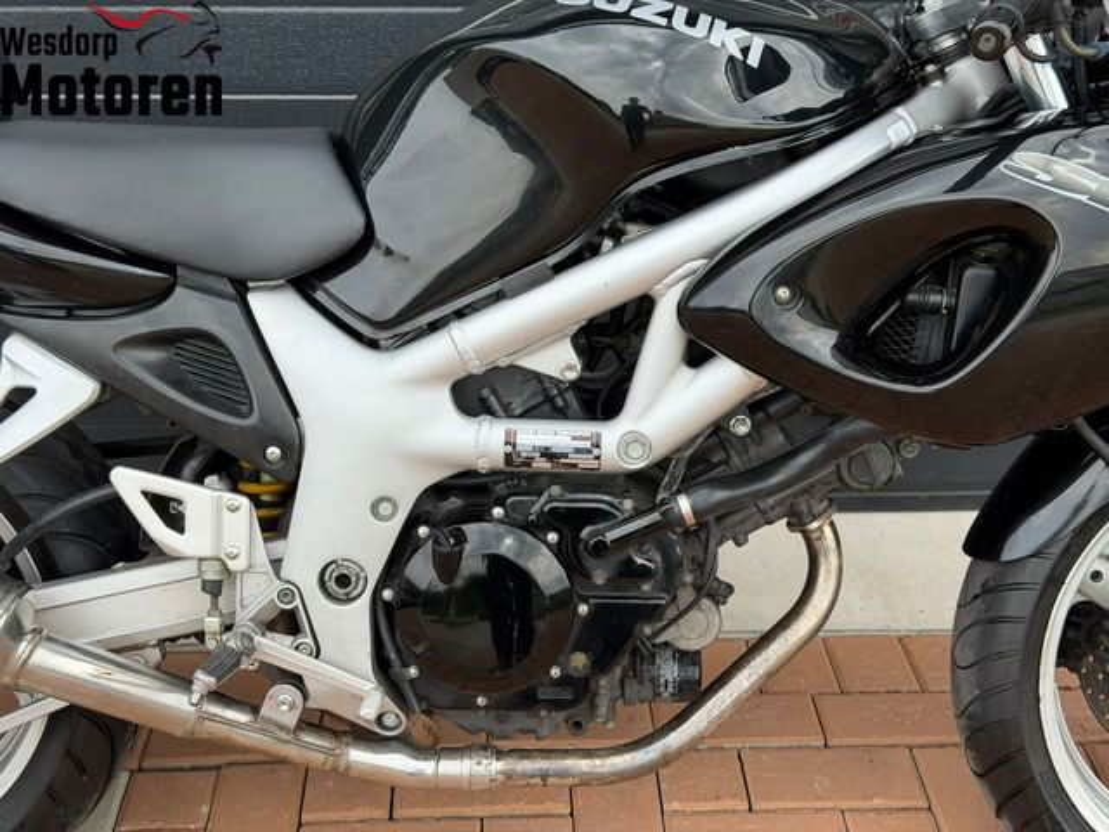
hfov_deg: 39.7
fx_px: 1538
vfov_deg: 30.3
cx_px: 554
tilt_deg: -32.4
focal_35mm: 48
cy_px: 416
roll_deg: +4.9
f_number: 1.78
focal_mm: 6.76
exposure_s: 1/1377
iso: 64
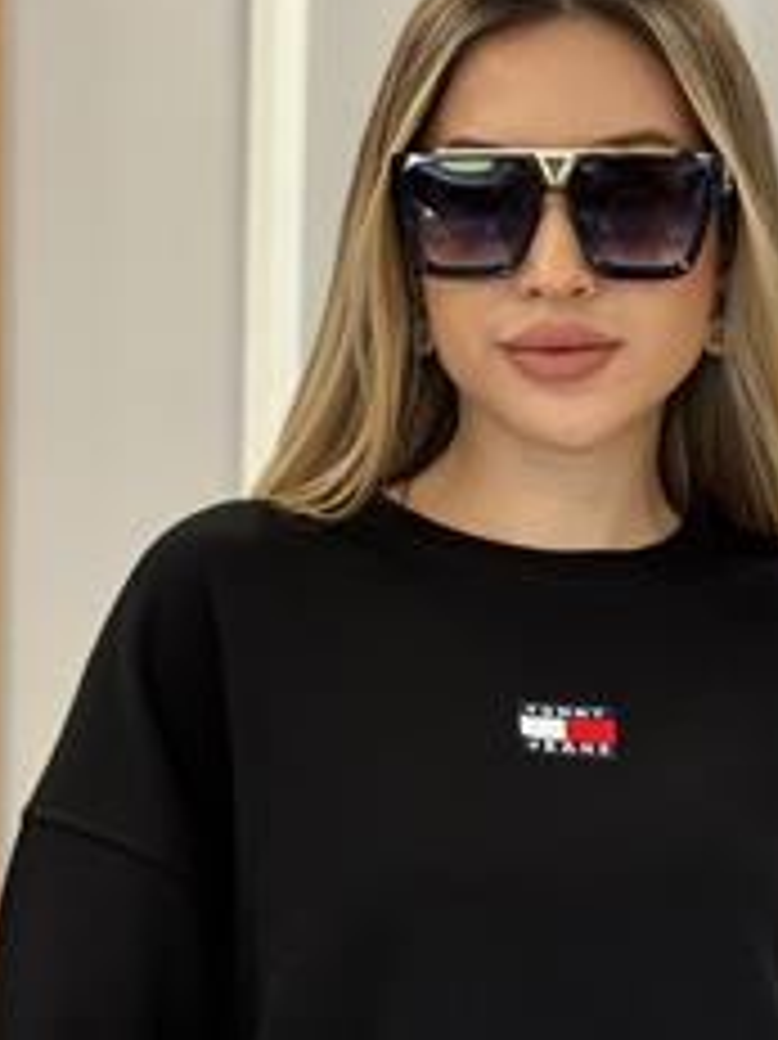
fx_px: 3239
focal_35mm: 108
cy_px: 855
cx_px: 499
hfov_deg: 13.7
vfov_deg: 18.0
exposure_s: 1/60
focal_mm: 6.76
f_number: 1.78
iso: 100
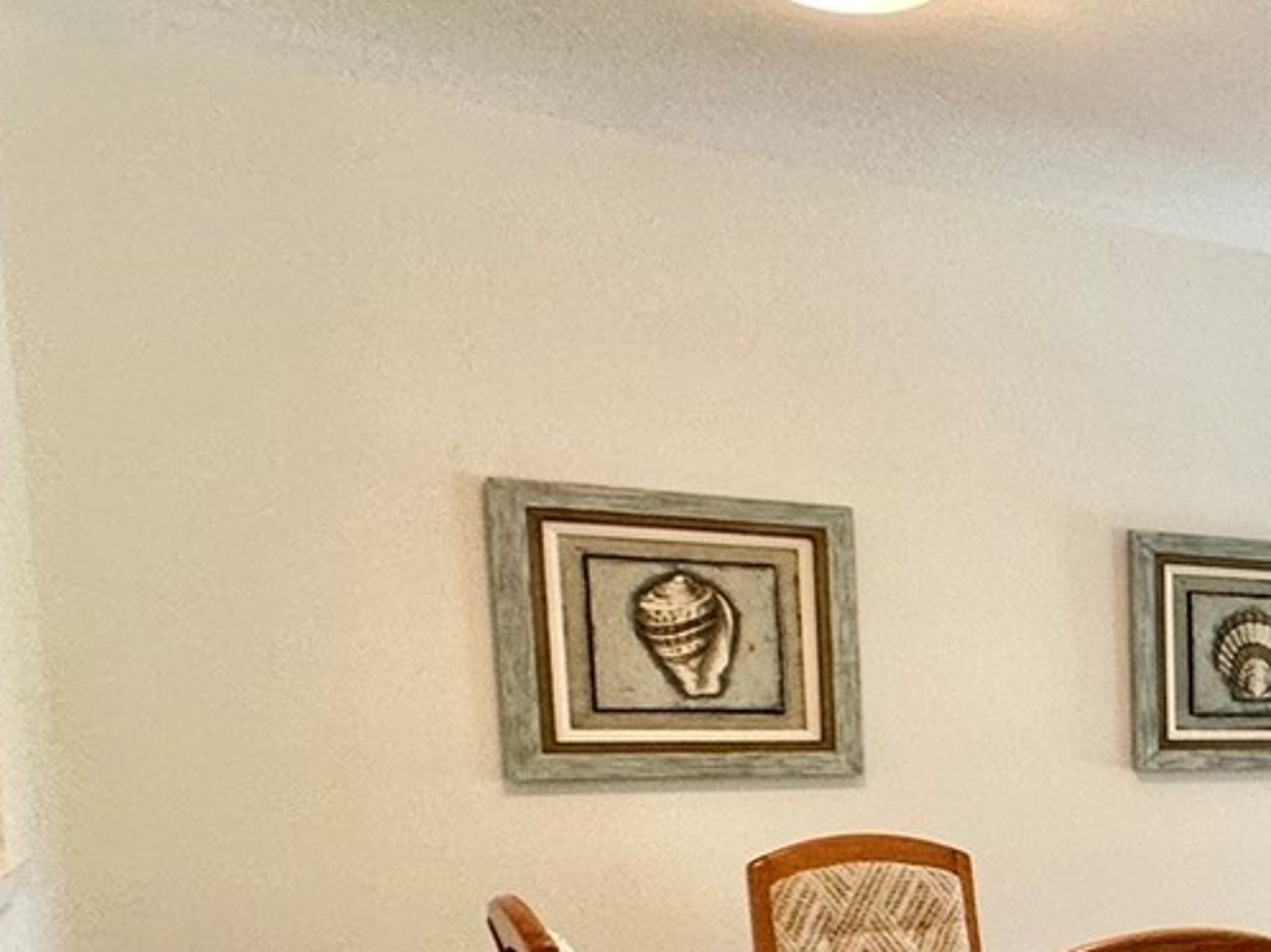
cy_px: 865
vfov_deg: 30.7
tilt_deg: -6.0
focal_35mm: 45
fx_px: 1651
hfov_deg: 26.5
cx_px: 2006
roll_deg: -2.1
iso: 100
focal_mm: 2.22
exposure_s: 1/120
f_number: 2.2
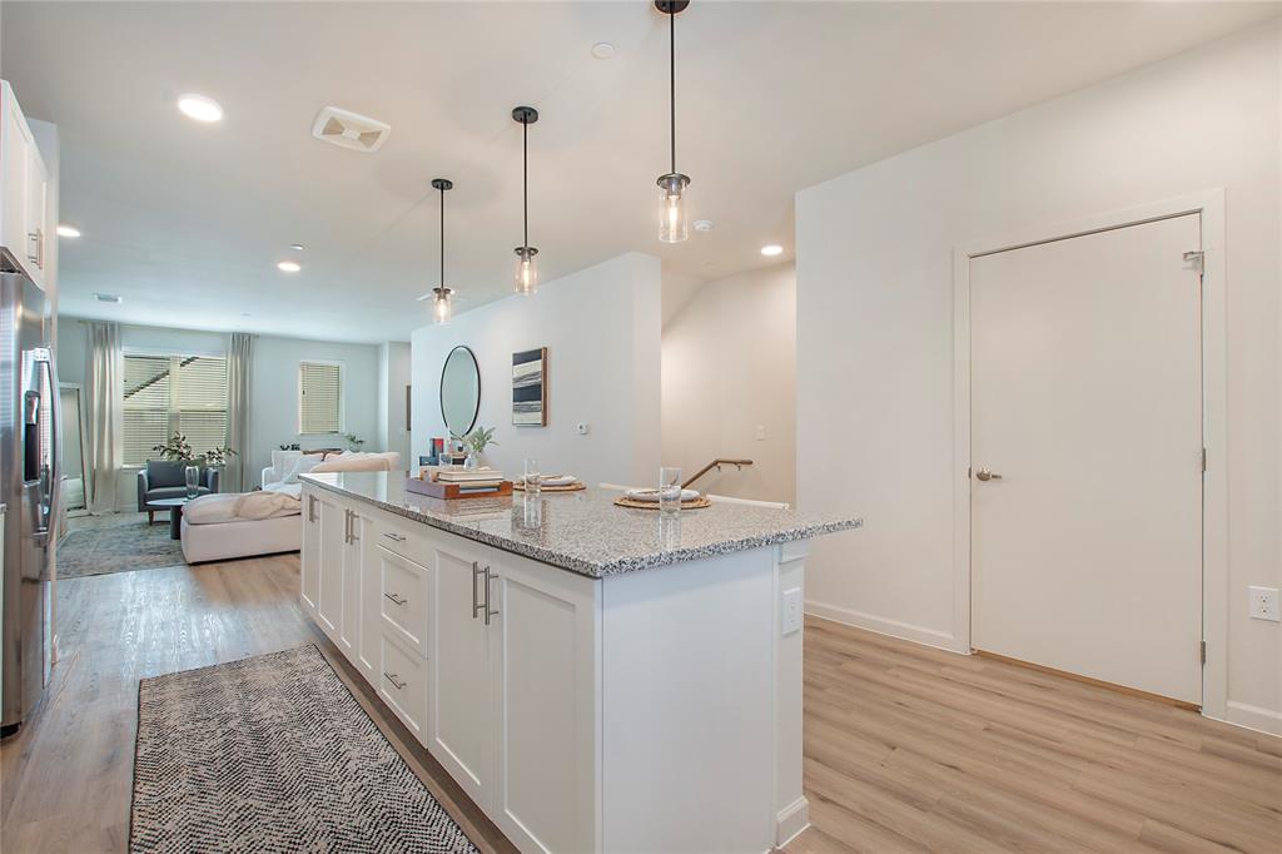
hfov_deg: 100.4
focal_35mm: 15
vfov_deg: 77.3
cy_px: 427
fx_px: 534
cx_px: 641
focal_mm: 10
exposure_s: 1/60
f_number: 5.6
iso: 100
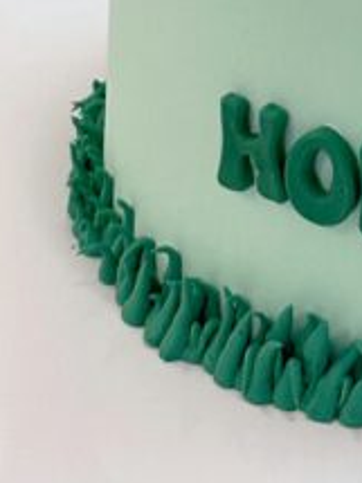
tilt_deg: -23.7
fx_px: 3196
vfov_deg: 8.4
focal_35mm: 229
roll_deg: -2.5
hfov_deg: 6.4
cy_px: -272
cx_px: 483
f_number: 1.78
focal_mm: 6.86
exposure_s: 1/50
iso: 125
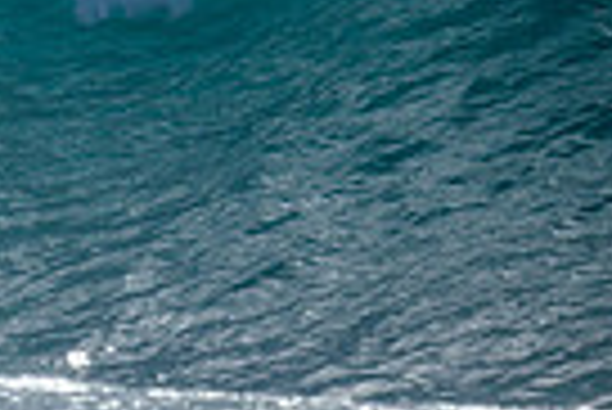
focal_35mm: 3401
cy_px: 133
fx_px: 57878
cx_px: -657
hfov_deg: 0.6
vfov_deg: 0.4
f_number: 6.3
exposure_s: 1/2000
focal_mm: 800
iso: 160
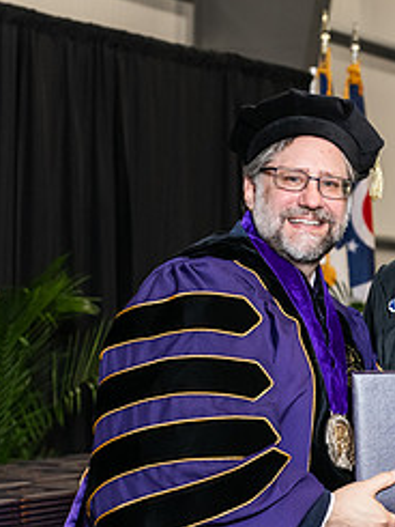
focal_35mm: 141
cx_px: 354
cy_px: 309
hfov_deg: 10.5
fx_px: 2143
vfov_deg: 14.0
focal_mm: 62
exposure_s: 1/200
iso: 2000
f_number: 5
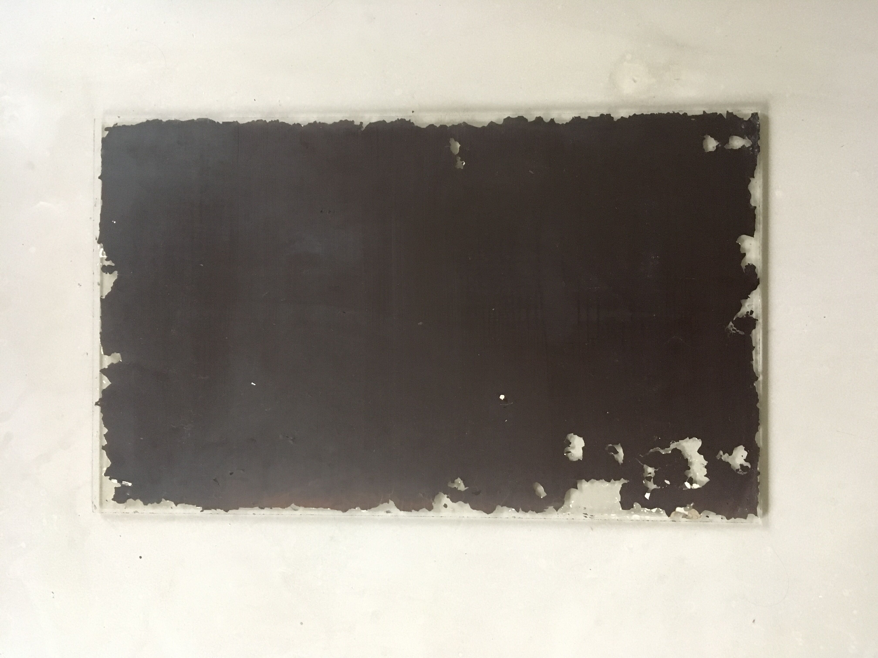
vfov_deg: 48.2
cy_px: 329
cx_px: 439
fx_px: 736
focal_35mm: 29
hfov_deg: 61.7
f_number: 2.2
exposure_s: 1/17
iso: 500
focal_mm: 4.15
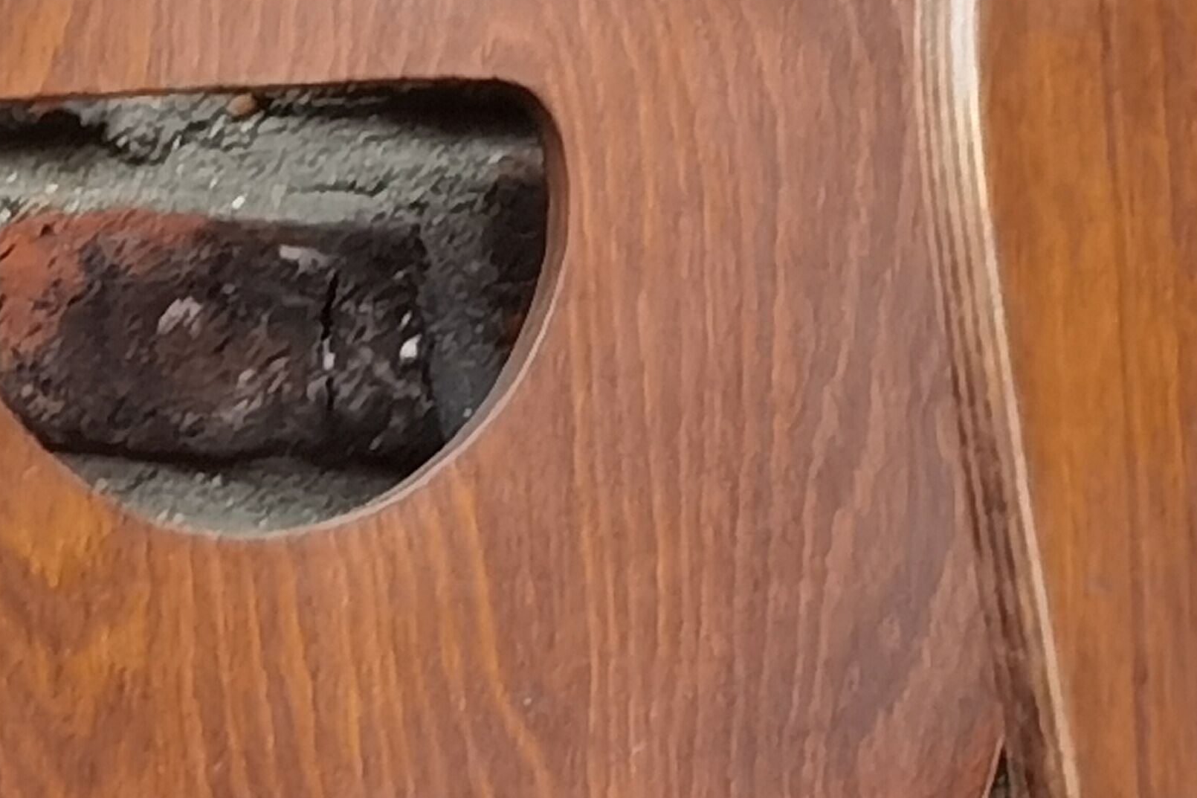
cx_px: 755
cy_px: 608
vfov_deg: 4.1
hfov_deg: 6.1
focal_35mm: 336
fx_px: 11170
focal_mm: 6.71
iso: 50
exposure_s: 1/100
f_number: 1.9
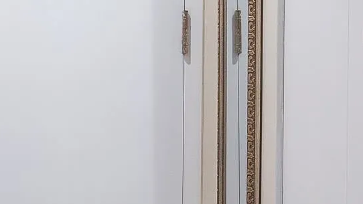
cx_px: -44
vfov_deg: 13.6
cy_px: 53
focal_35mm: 89
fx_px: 857
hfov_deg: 22.5
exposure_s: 1/4
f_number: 8
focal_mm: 10
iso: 200
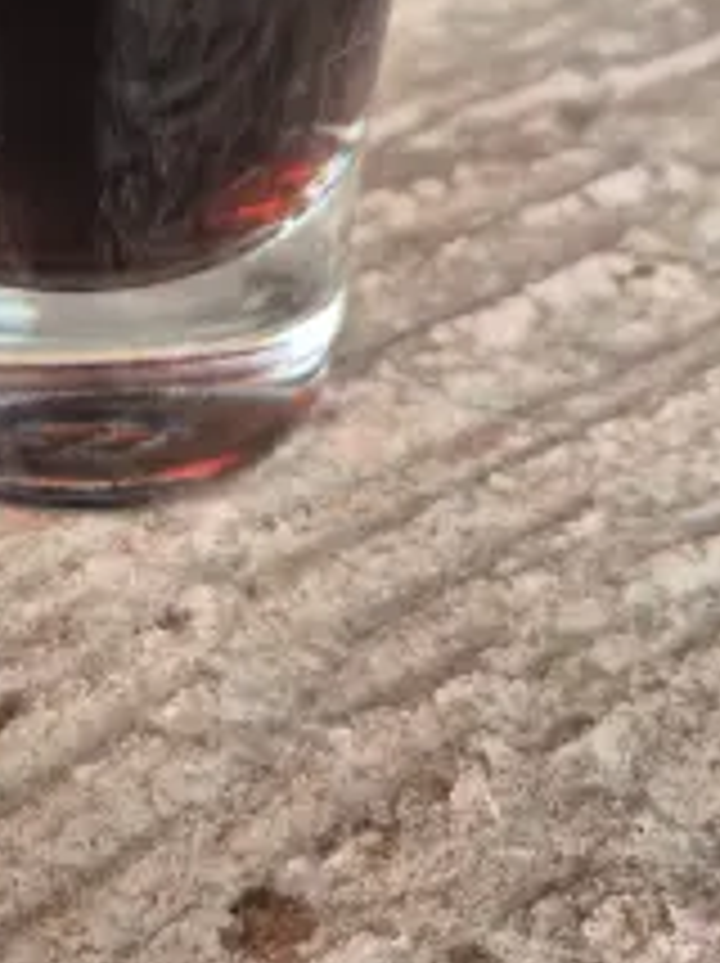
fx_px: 1195
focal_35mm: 43
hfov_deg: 32.2
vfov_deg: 41.9
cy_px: 189
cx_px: 104
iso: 100
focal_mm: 5.4
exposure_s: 1/180
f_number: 1.8
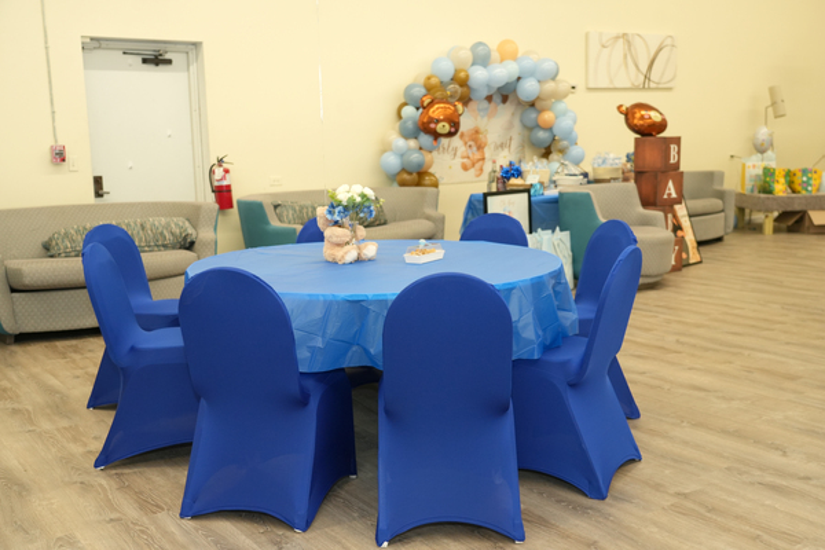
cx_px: 412
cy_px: 275
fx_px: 848
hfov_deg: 51.9
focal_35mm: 37
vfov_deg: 35.9
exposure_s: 1/125
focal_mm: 37
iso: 1250
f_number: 4
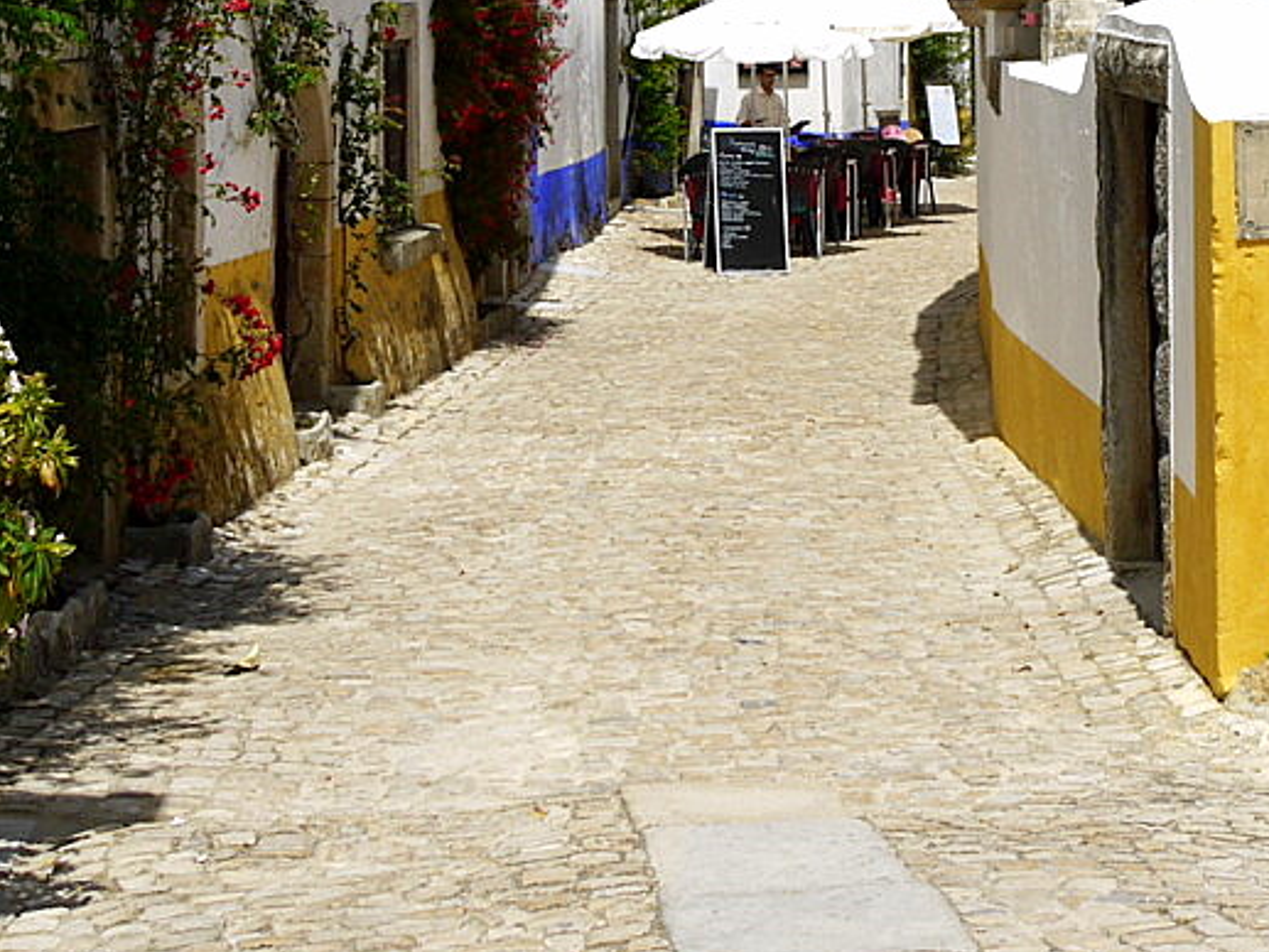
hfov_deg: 19.4
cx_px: 1176
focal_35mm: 99
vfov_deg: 14.5
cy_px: -189
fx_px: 3630
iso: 100
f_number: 8
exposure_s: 1/160
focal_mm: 20
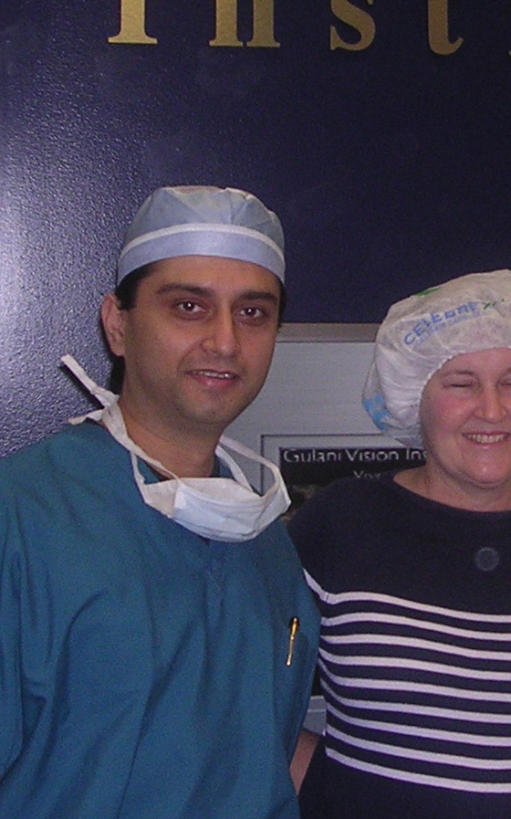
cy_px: 340
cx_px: 492
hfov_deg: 14.0
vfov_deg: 22.5
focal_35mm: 92
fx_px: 2052
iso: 153
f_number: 2.8
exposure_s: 1/60.1
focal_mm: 5.8
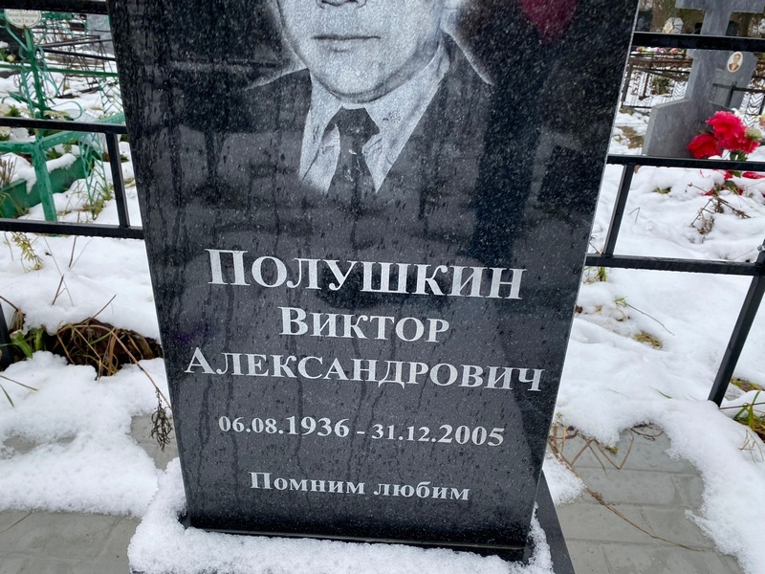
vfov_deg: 53.1
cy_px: 287
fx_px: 575
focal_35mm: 26
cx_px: 382
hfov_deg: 67.3
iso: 40
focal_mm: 4.25
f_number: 1.8
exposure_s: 1/122
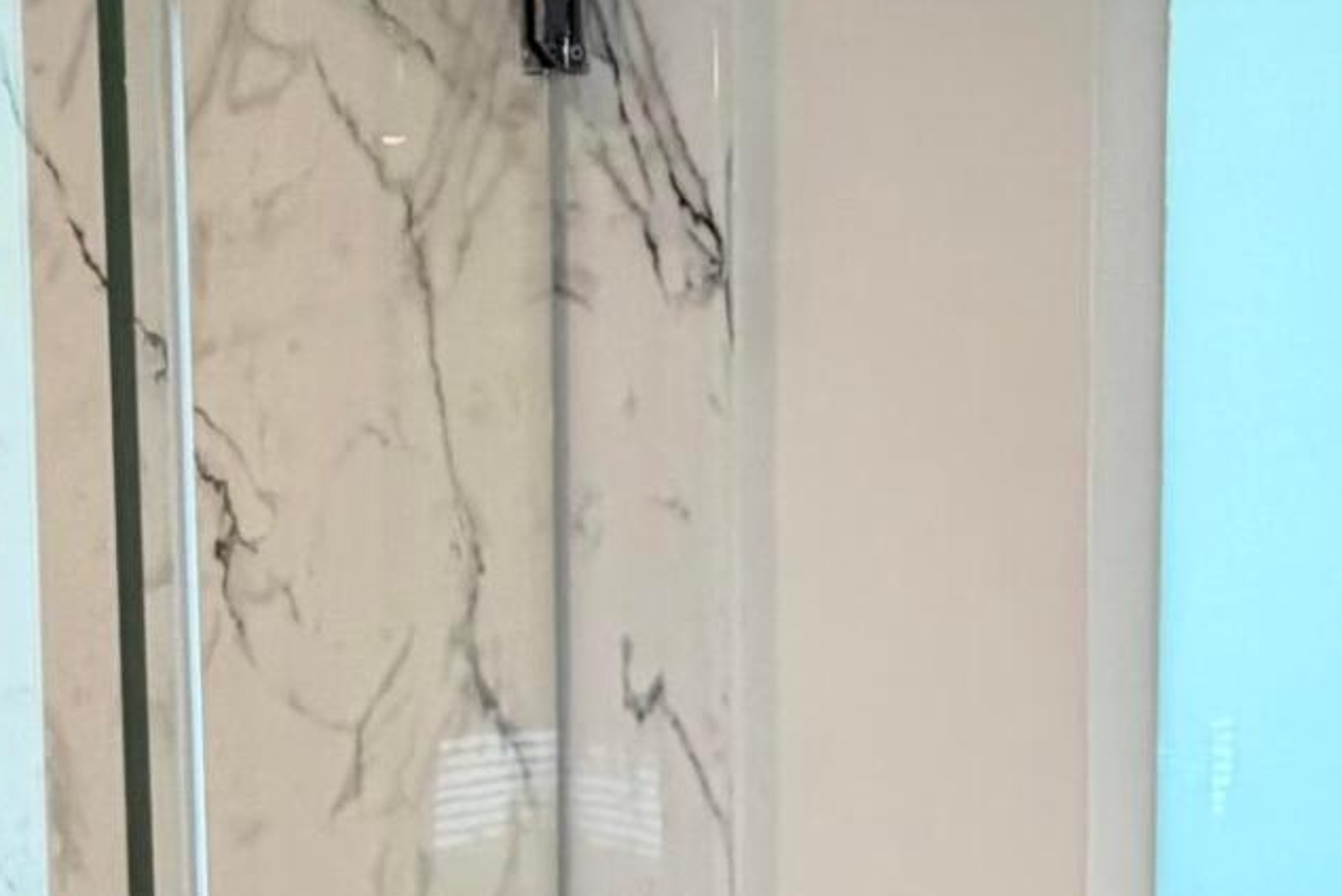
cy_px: 1247
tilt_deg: -6.3
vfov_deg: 18.8
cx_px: 1023
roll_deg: -0.6
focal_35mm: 66
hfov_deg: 30.0
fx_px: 2461
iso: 125
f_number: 2.2
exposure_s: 1/120
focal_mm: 2.22
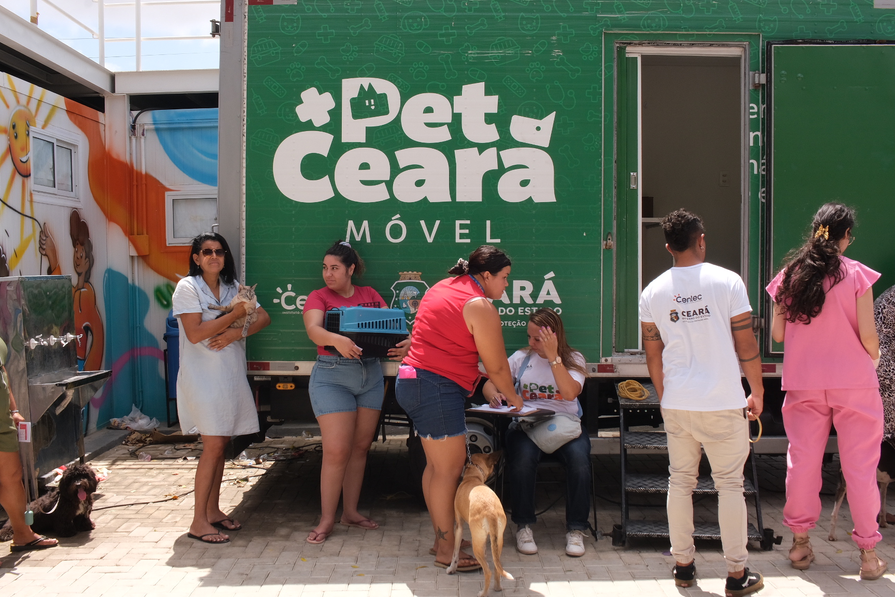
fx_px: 920
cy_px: 304
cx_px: 449
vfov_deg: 35.9
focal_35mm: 37
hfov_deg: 51.9
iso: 640
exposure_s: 1/200
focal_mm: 24
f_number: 16
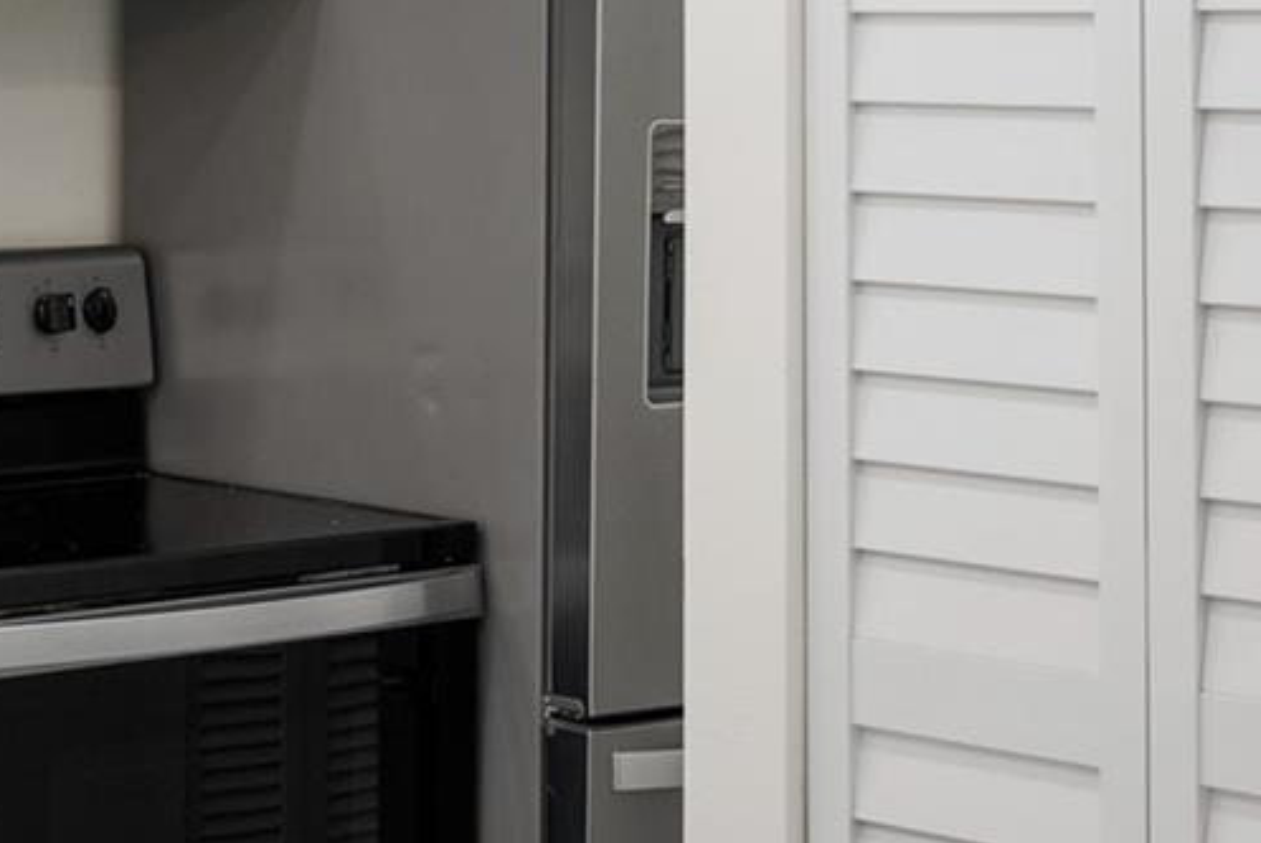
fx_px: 3610
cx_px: -140
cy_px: 89
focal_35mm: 103
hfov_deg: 19.0
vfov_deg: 13.2
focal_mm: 32
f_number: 4
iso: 640
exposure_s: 1/250
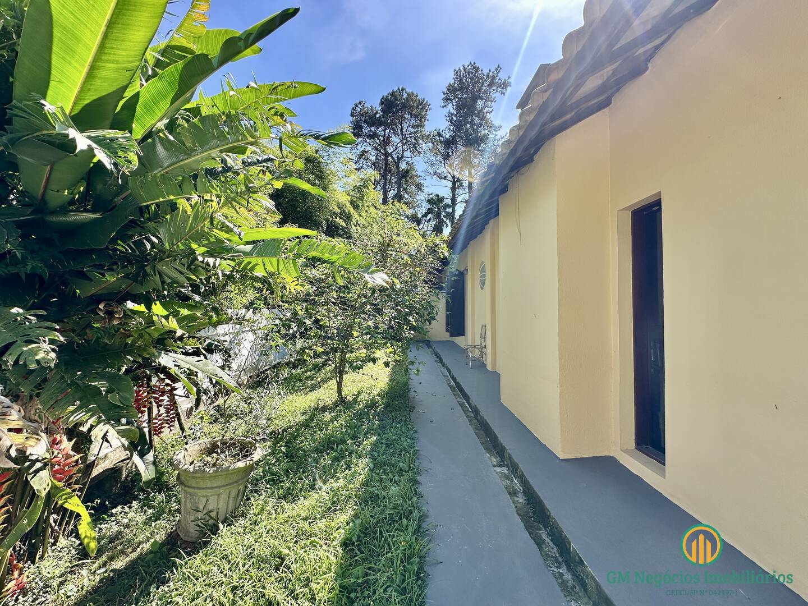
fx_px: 327
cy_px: 303
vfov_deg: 85.7
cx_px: 404
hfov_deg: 102.1
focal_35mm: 14
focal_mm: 2.22
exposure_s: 1/558
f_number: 2.2
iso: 40
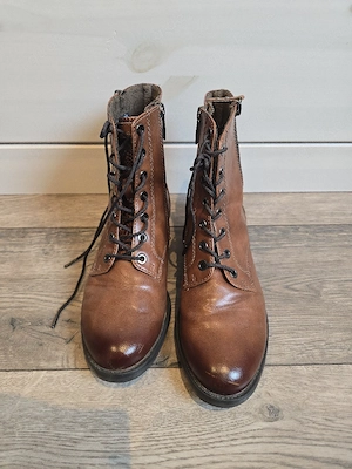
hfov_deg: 58.9
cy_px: 234
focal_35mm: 23
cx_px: 176
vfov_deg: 73.9
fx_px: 312
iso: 320
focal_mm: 6.3
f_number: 1.7
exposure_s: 1/101
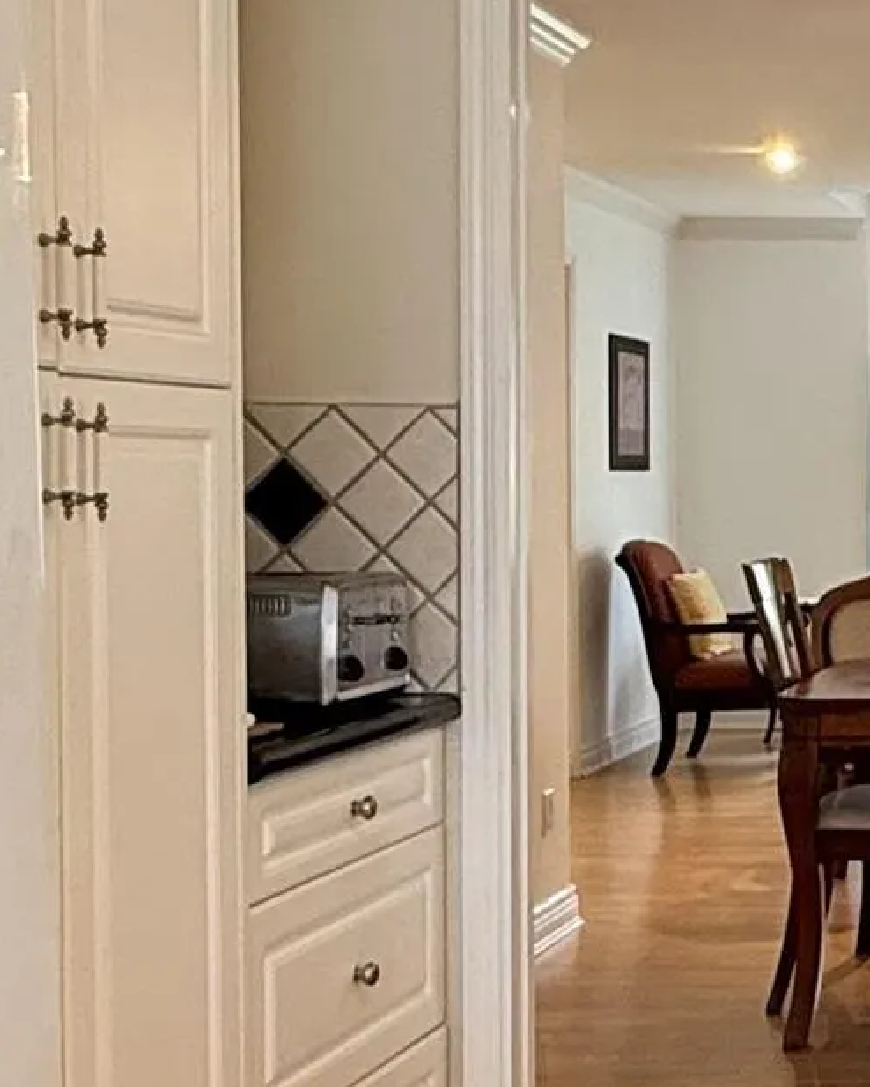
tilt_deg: -1.2
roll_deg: +0.1
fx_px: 2188
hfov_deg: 19.6
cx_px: 1309
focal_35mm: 68
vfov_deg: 27.9
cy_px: 514
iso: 160
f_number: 2.2
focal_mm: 2.22
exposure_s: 1/60
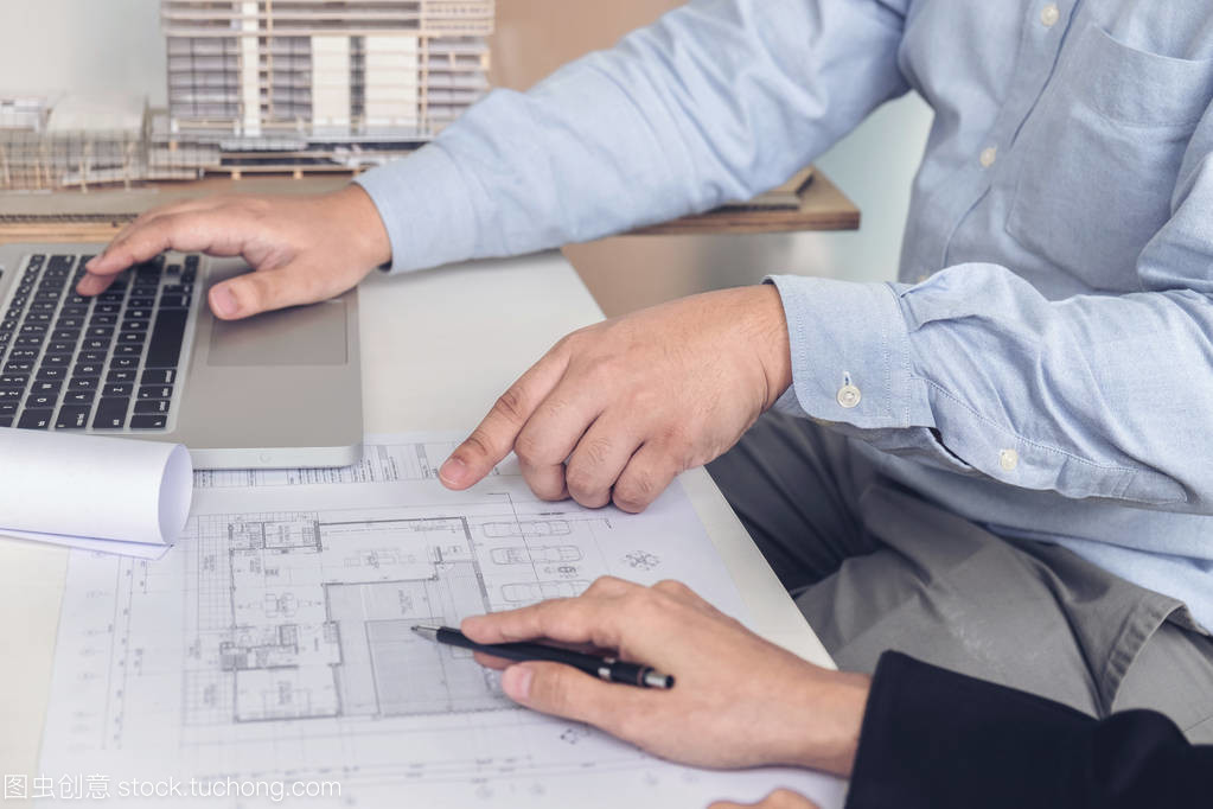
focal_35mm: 56
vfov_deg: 24.2
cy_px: 404
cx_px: 606
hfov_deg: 35.6
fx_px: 1887
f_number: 3.6
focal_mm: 37.4
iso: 400
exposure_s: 1/100
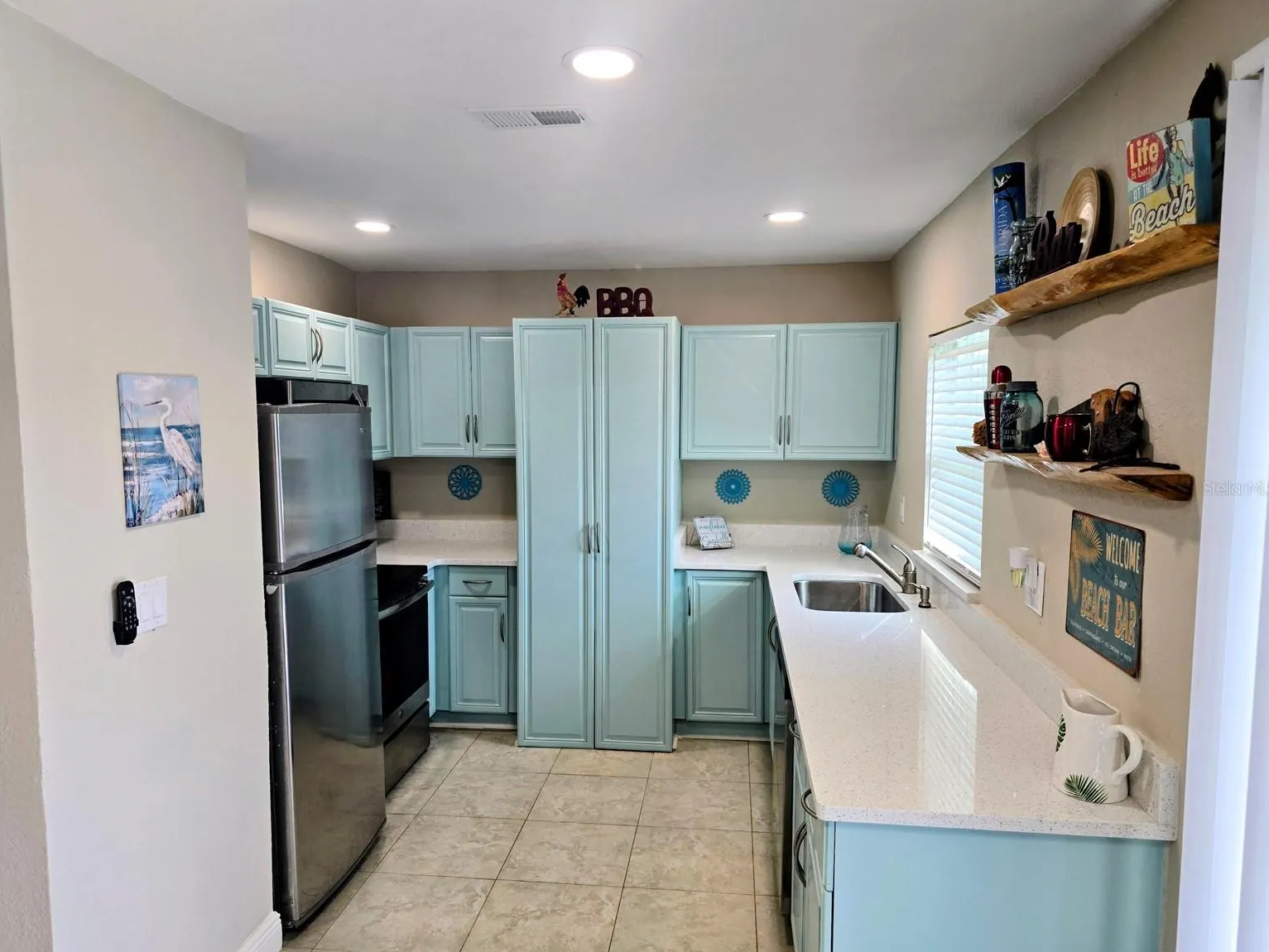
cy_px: 488
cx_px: 618
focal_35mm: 24
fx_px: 880
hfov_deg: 71.6
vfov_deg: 56.8
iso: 100
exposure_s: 1/120
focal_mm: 6.3
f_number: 1.7
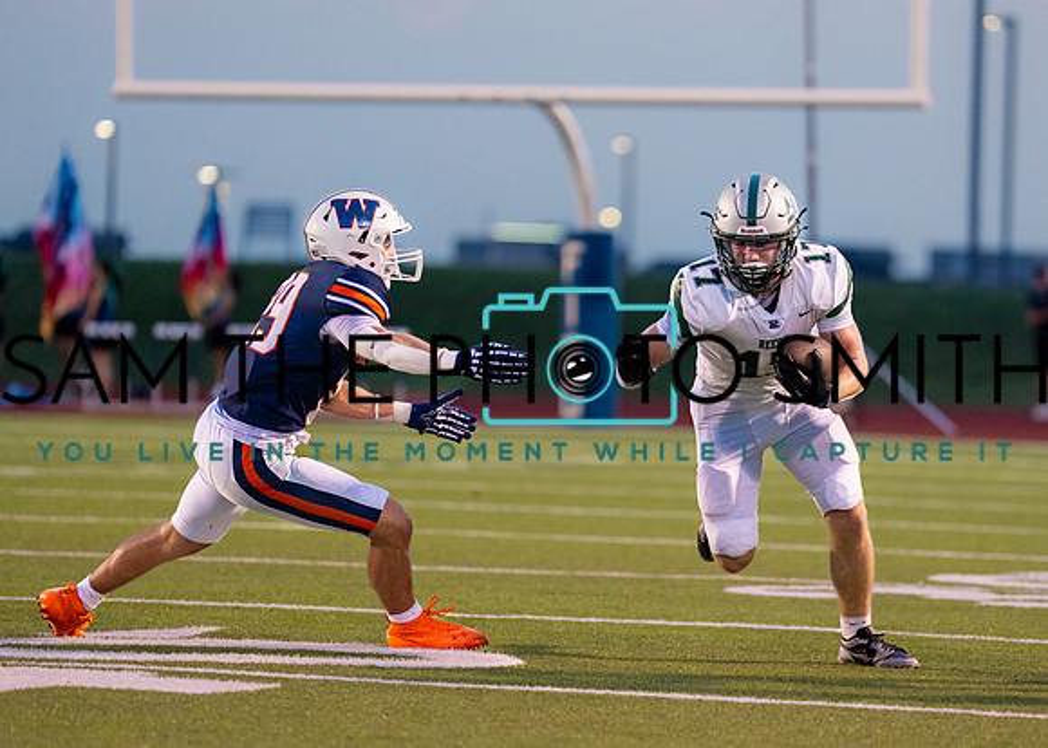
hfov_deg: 6.9
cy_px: 366
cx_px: 658
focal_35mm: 290
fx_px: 8630
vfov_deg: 5.0
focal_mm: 200
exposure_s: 1/1000
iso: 1600
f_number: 2.8
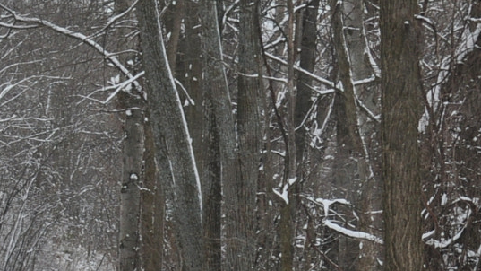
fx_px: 4196
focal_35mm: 329
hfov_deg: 6.5
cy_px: 200
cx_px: -171
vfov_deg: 3.7
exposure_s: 1/200
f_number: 10
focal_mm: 55
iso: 200
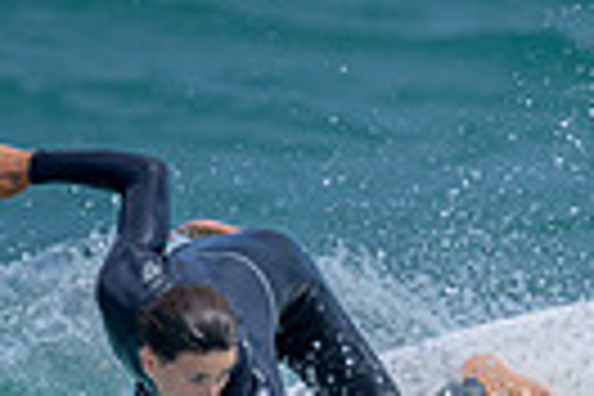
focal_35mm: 4278
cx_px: 542
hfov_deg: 0.5
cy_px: 465
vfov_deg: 0.3
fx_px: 70581
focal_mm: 800
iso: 280
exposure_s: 1/2500
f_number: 6.3
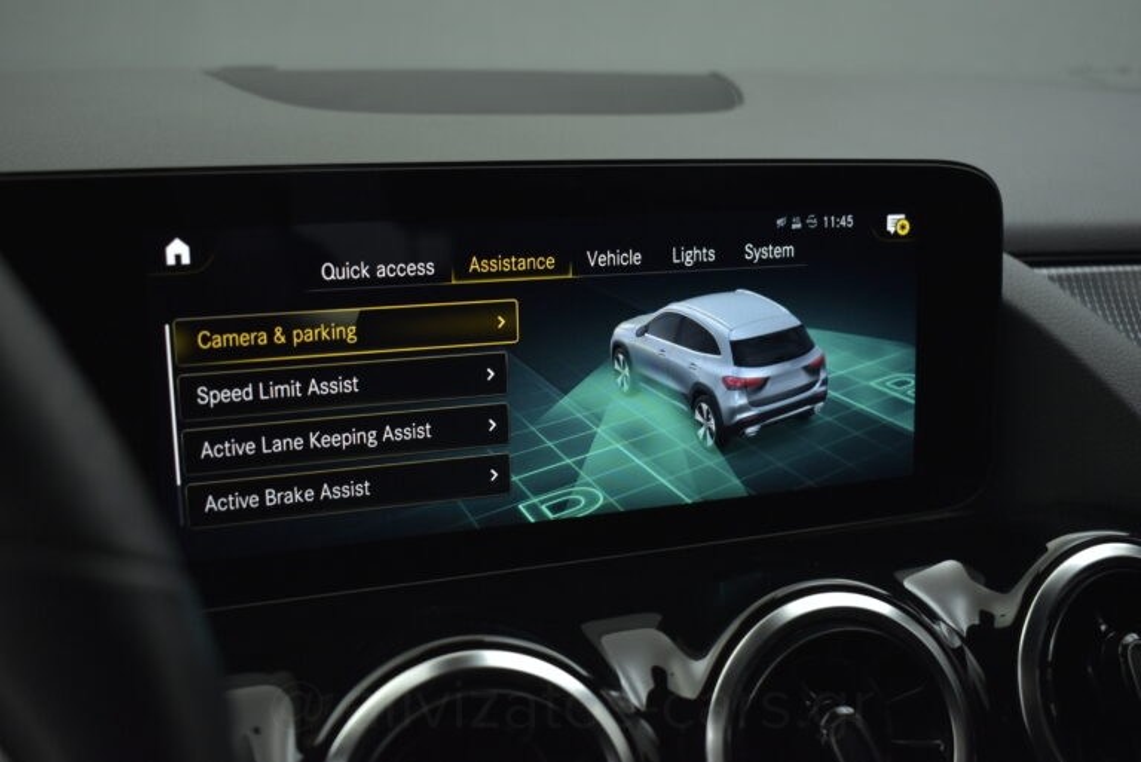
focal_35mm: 39
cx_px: 570
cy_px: 381
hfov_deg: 49.5
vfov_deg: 34.3
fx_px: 1237
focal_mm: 26
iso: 1600
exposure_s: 1/160
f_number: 4
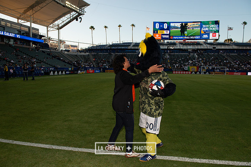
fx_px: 167
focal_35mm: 24
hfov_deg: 73.7
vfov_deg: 53.2
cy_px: 84
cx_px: 126
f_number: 7.1
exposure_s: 1/640
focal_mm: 24
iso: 800
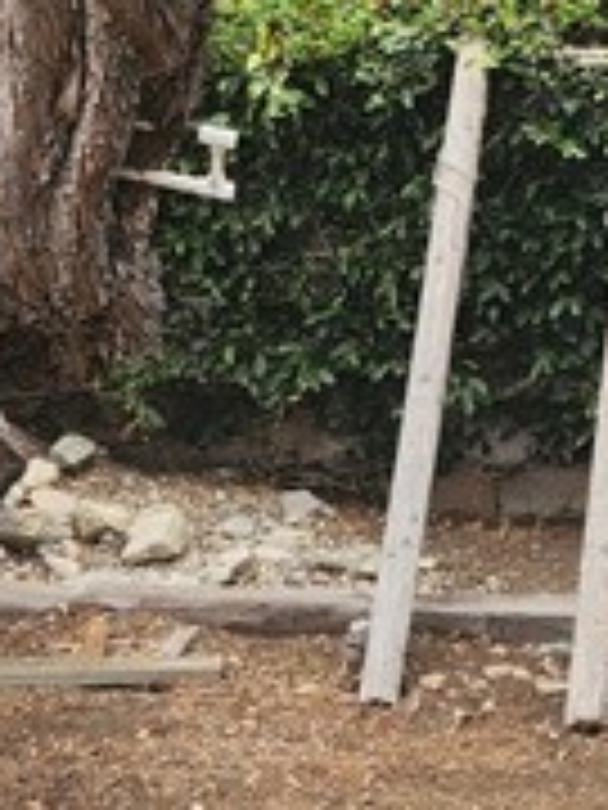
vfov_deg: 14.6
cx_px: 667
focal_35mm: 131
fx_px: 3068
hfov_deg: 11.2
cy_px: -117
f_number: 1.8
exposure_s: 1/295
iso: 20
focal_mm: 5.4
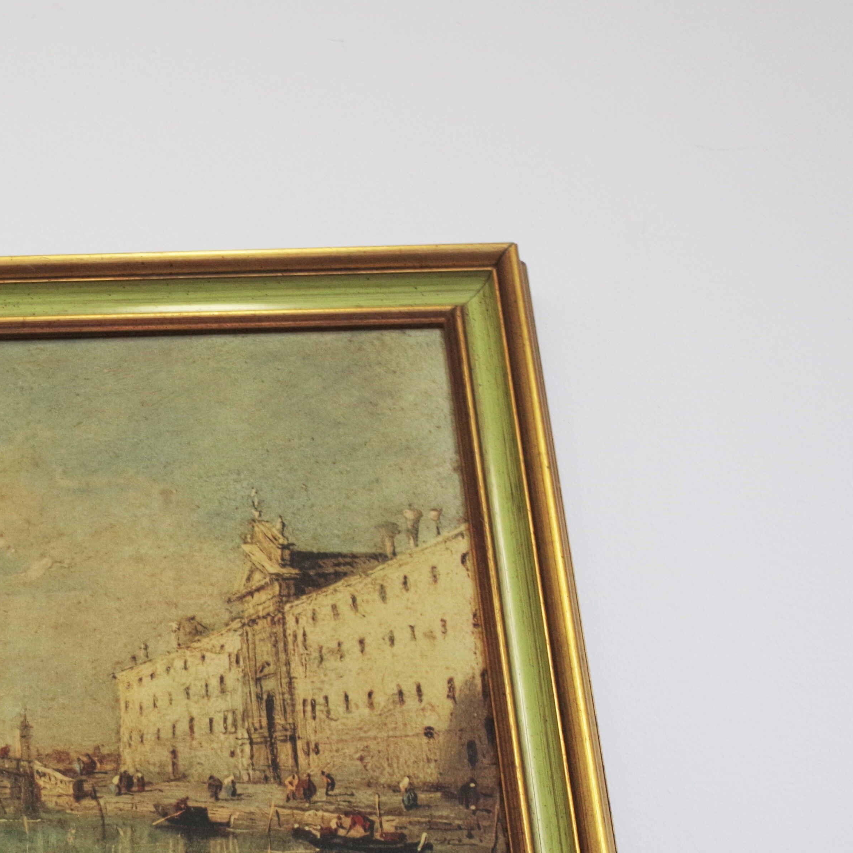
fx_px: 2927
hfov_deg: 16.3
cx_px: 57
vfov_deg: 16.5
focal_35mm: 105
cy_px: 584
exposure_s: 1/125
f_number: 4.5
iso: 800
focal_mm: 35
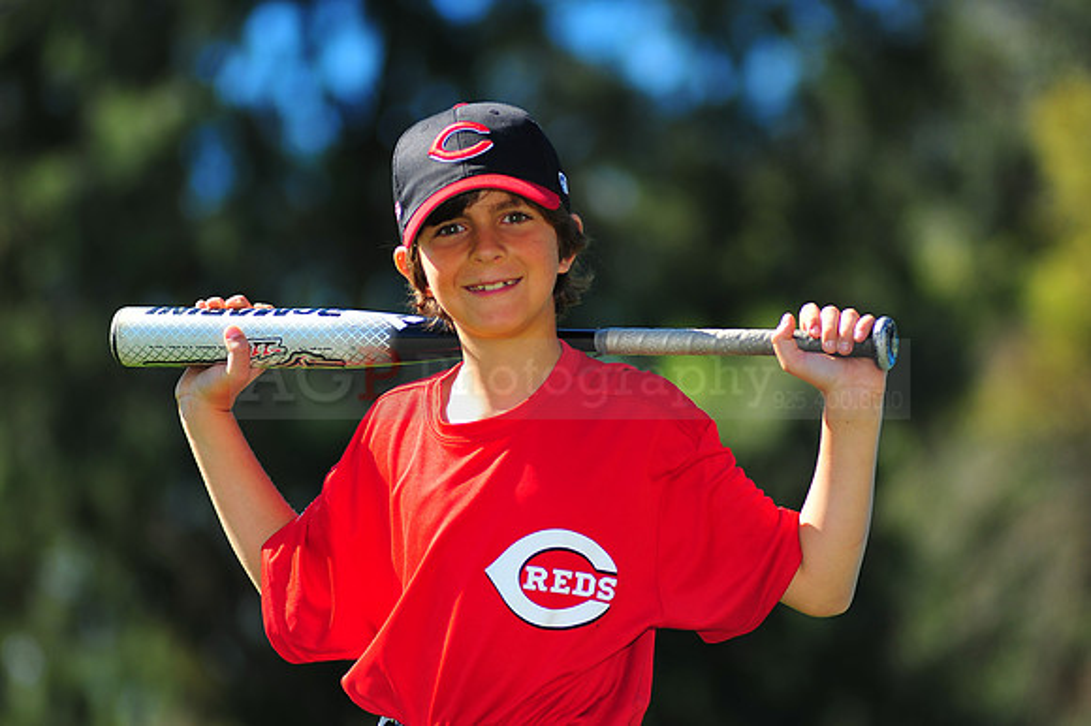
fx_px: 5452
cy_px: 363
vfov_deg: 7.6
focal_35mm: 180
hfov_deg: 11.4
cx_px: 546
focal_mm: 180
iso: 200
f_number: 3.5
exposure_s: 1/1250
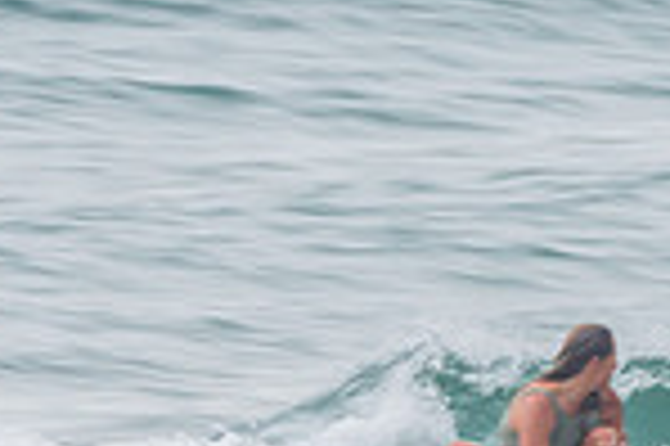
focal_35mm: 1950
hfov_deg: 1.1
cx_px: 445
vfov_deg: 0.7
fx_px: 36251
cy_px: 547
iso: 64
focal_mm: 500
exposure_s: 1/30
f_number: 8
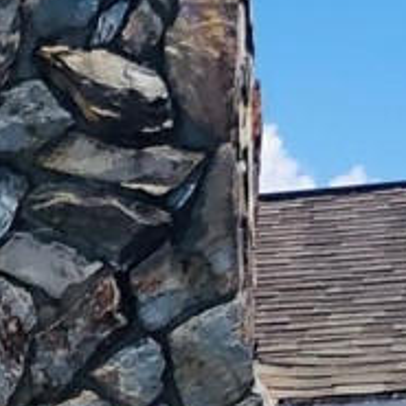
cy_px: 790
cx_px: -1038
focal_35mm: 214
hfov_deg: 6.9
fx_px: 2840
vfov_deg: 7.8
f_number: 1.8
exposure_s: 1/3247
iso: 20
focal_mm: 3.99
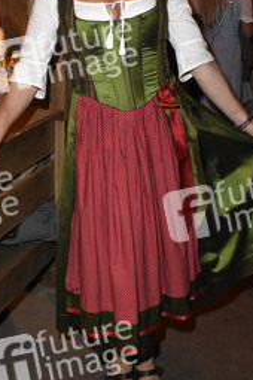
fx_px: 495
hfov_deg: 28.6
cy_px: 133
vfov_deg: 41.5
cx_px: 104
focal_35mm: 47
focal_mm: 20
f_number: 6.3
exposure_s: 1/60
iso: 5000
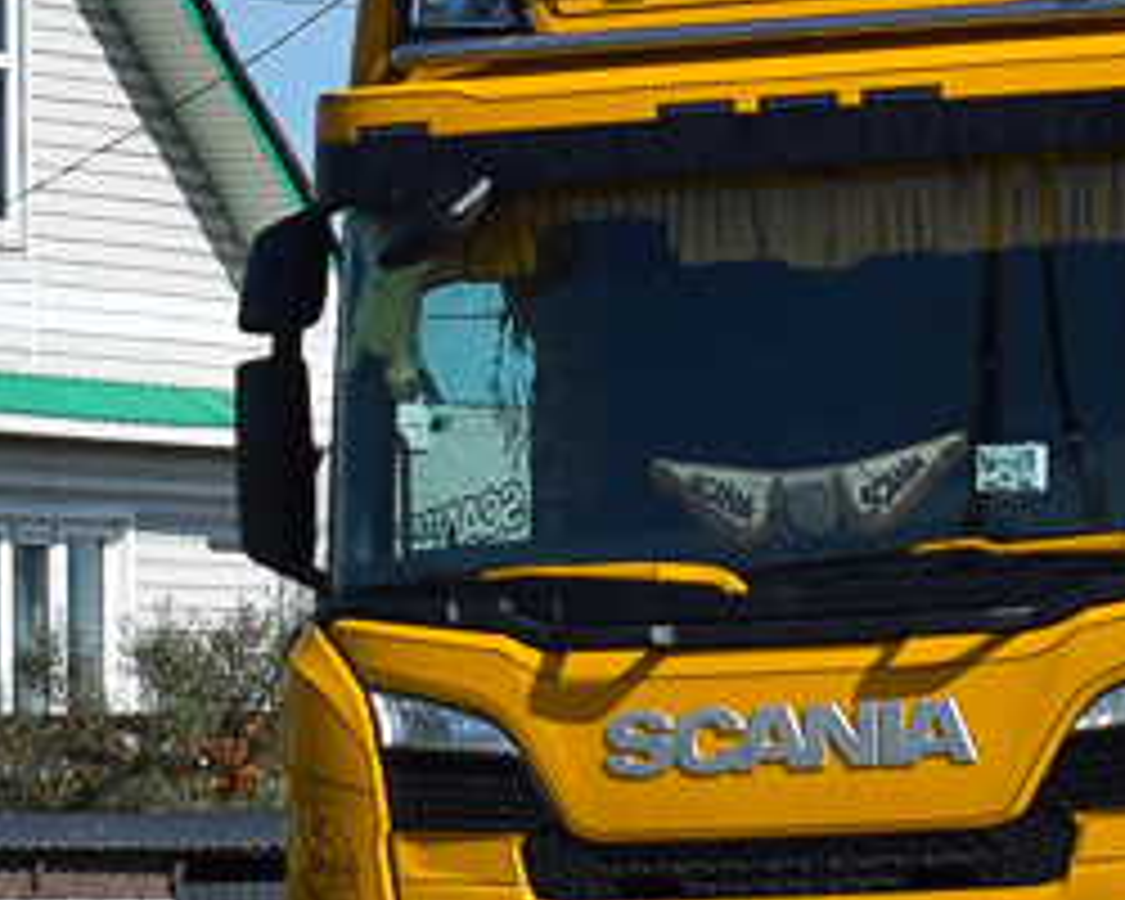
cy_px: 81
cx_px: 1580
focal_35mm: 270
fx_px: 8990
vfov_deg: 5.7
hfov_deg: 7.1
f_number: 6.3
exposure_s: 1/800
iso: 100
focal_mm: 40
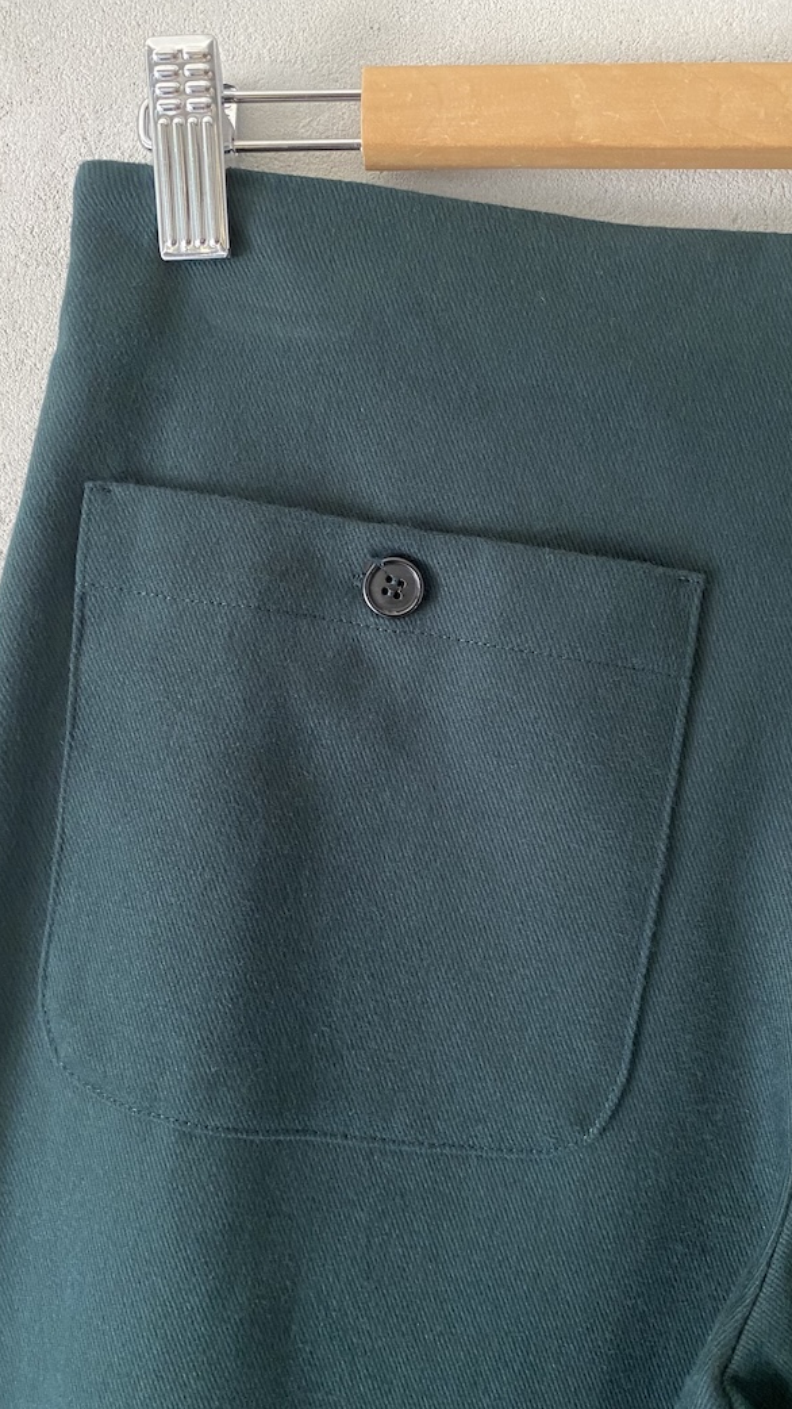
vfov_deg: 66.1
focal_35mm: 29
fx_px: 1083
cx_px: 416
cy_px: 708
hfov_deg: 40.2
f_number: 1.8
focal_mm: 4.25
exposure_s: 1/60
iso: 250
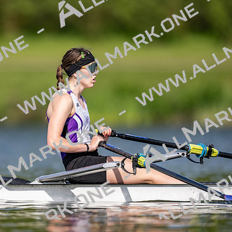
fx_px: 5831
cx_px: 92
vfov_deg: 2.3
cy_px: 116
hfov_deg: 2.3
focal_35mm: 769
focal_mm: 600
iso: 220
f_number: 4
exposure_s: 1/2500
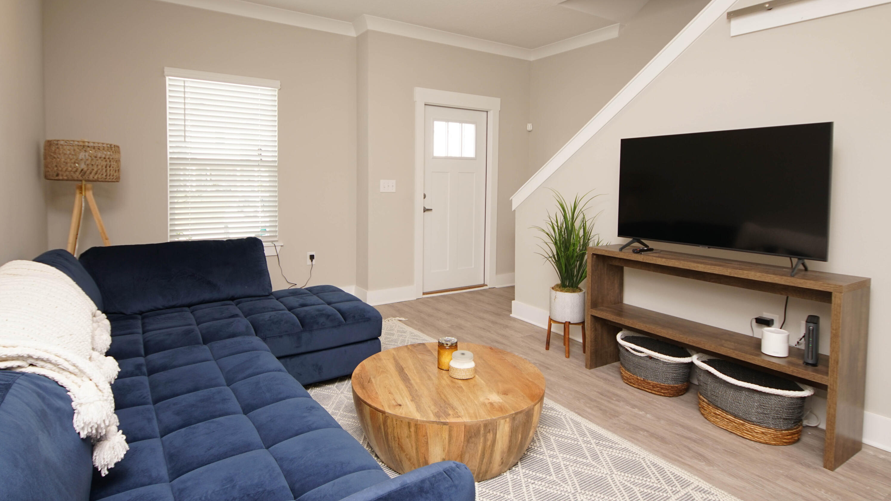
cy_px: 203
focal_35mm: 19
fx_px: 449
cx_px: 443
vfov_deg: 57.9
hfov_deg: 89.6
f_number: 4
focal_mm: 12
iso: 250
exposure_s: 1/60
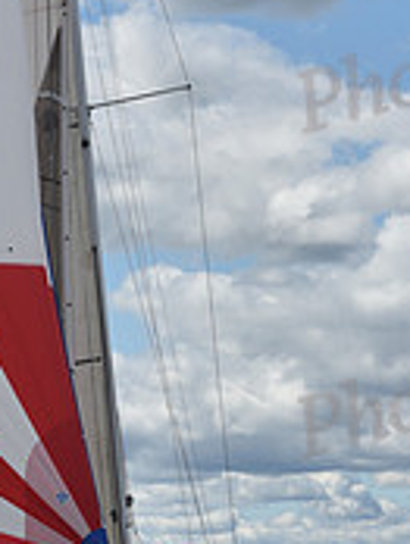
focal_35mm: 224
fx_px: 3529
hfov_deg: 6.6
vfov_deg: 8.8
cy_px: 259
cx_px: 136
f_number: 11
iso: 250
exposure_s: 1/800
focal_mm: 70
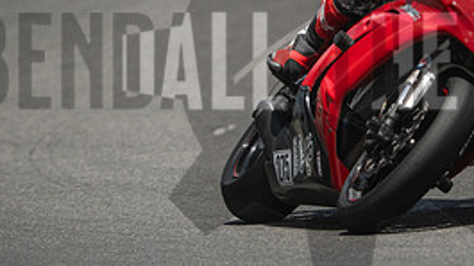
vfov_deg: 1.3
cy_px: 63
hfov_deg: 2.2
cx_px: 342
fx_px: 12102
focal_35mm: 963
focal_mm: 280
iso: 320
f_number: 2.8
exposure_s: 1/4000
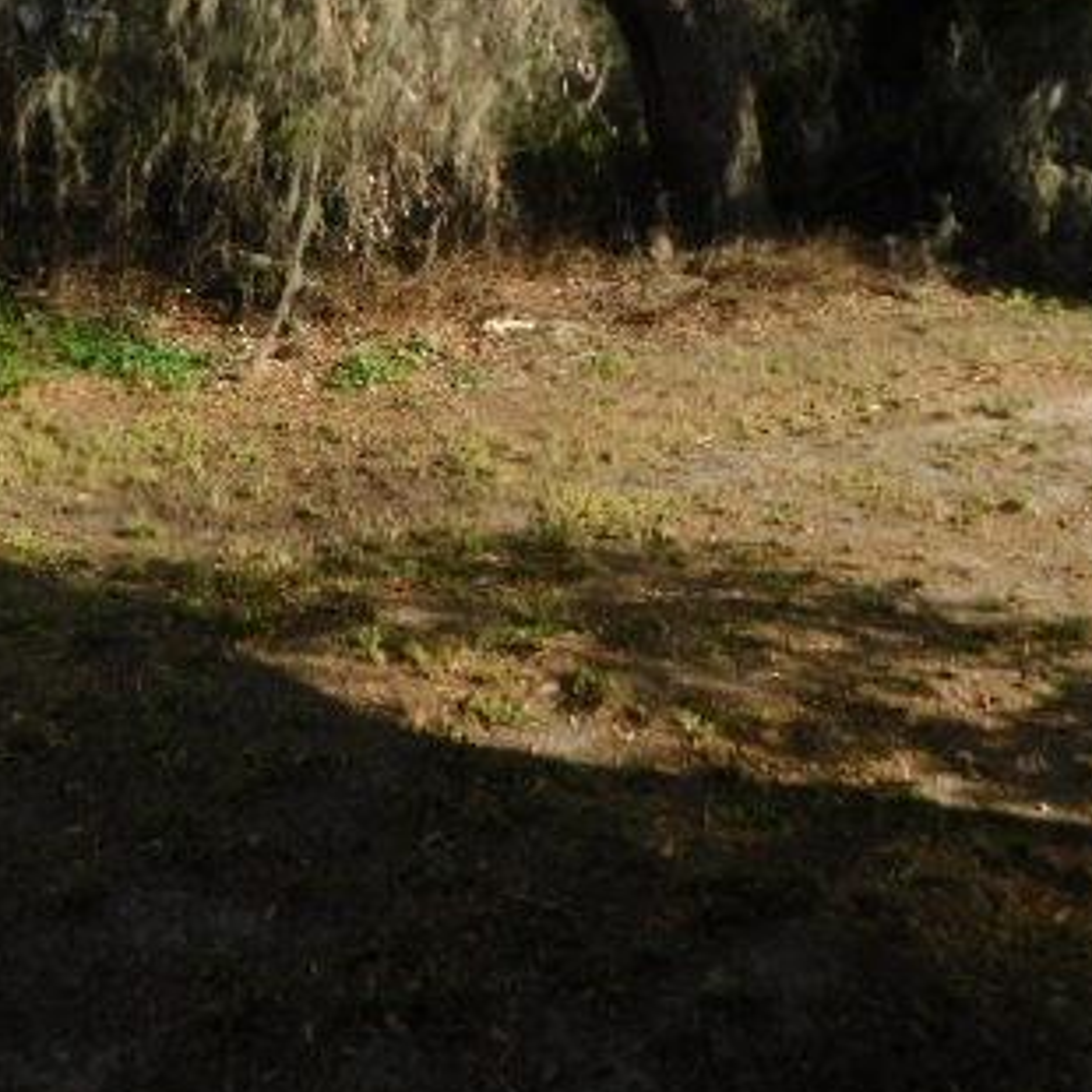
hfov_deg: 39.2
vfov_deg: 39.1
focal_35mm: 42
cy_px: 296
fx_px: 1499
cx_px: 299
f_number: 3
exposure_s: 1/800
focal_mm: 4
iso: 125
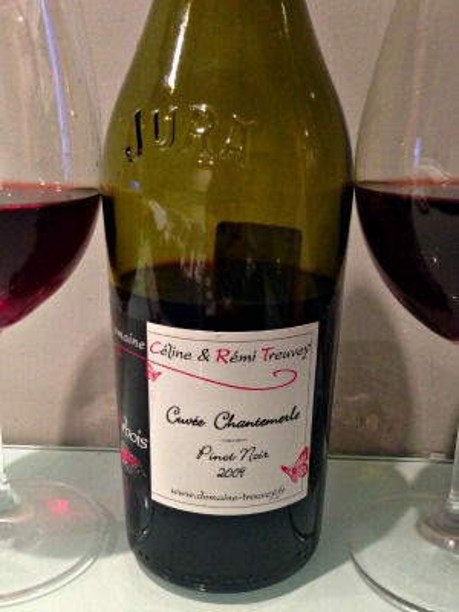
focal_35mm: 33
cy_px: 306
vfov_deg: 55.4
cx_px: 230
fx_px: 583
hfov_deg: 42.9
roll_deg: -1.0
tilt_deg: -16.5
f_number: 2.4
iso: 250
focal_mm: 4.12
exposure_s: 1/20
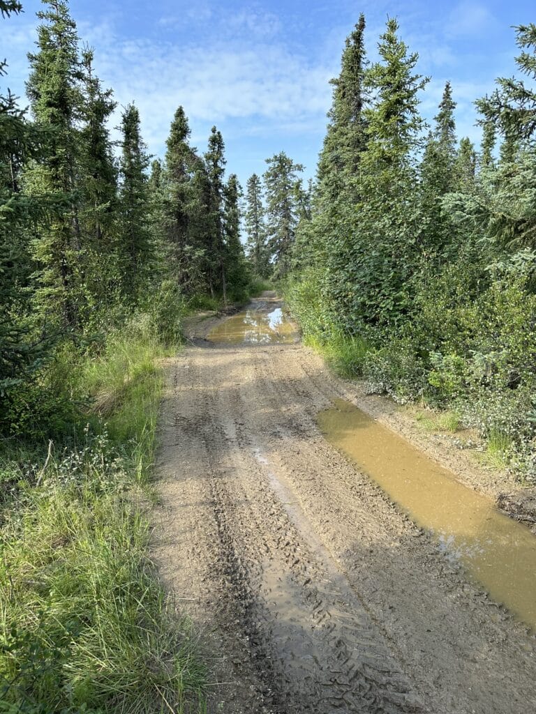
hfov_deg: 56.8
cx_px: 268
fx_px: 495
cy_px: 357
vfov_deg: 71.6
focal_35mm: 24
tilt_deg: -16.6
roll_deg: -2.1
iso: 80
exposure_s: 1/1198
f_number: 1.78
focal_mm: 6.86
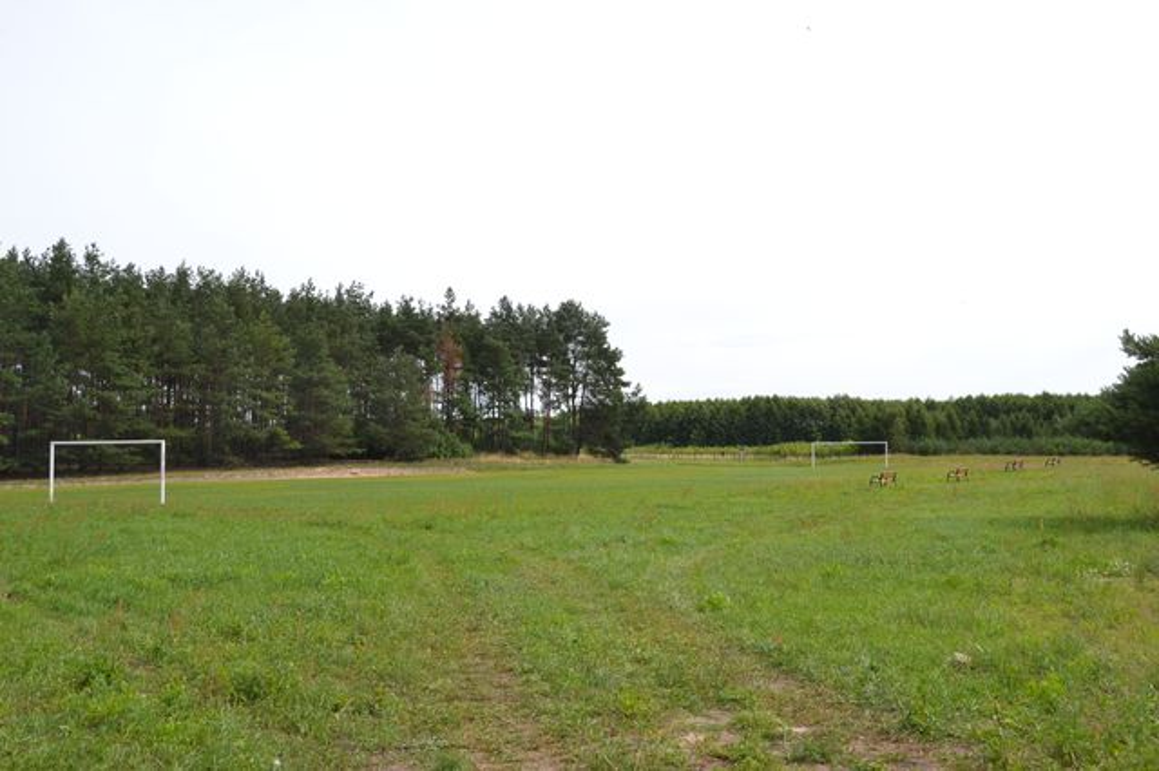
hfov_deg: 53.2
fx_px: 1158
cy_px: 386
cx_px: 580
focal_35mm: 36
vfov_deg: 36.8
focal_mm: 24
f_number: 9
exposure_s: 1/200
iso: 100
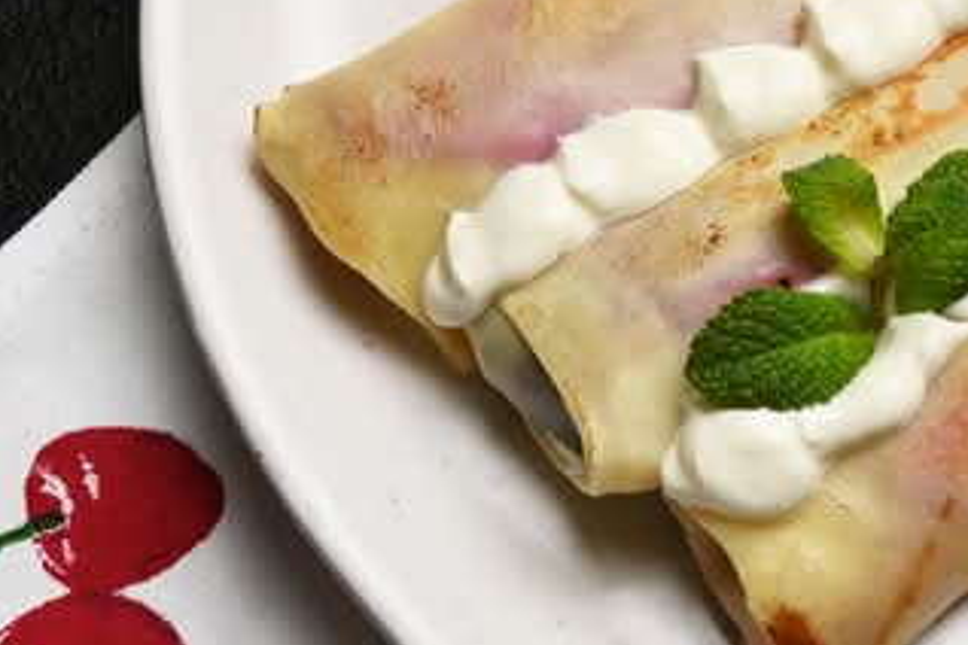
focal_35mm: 81
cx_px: 1001
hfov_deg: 23.8
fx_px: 2178
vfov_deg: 16.8
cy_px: 438
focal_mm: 26
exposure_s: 1/40
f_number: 11
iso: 640
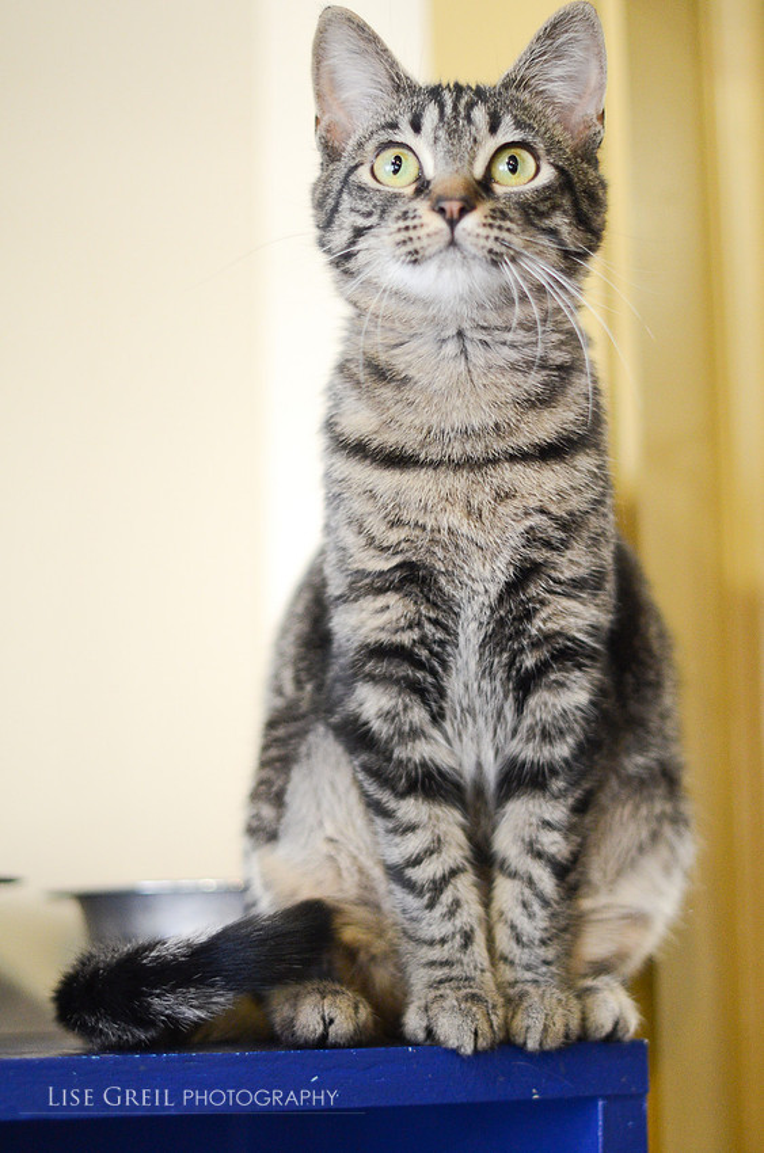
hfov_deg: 18.1
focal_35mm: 75
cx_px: 382
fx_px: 2398
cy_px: 576
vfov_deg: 27.0
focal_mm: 50
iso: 1250
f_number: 1.4
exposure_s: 1/200
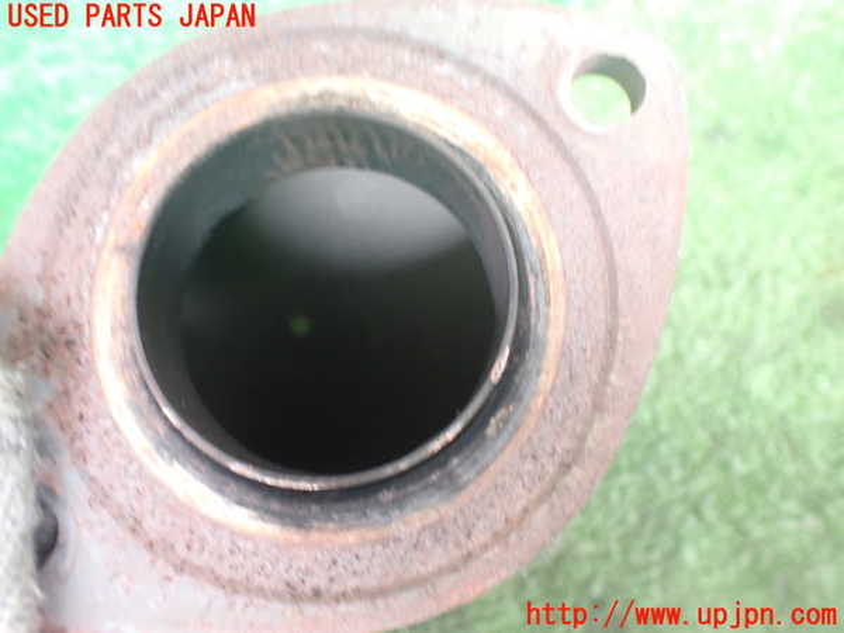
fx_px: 731
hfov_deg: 60.0
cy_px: 316
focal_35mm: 30
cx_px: 422
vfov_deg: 46.8
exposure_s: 1/40
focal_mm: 5.4
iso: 800
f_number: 2.3
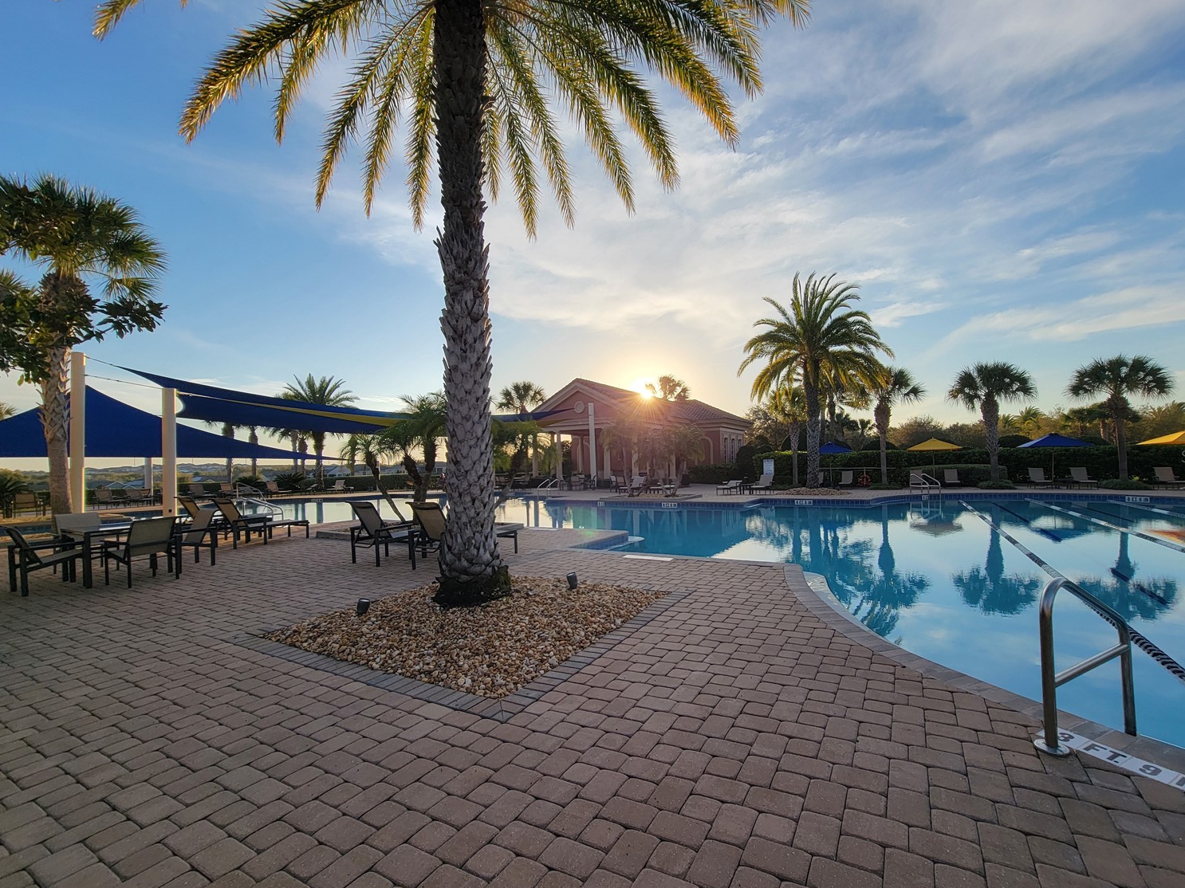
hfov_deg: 102.0
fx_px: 479
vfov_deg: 85.6
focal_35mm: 14
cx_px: 619
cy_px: 456
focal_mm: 2.2
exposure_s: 1/1096
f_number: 2.2
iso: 50
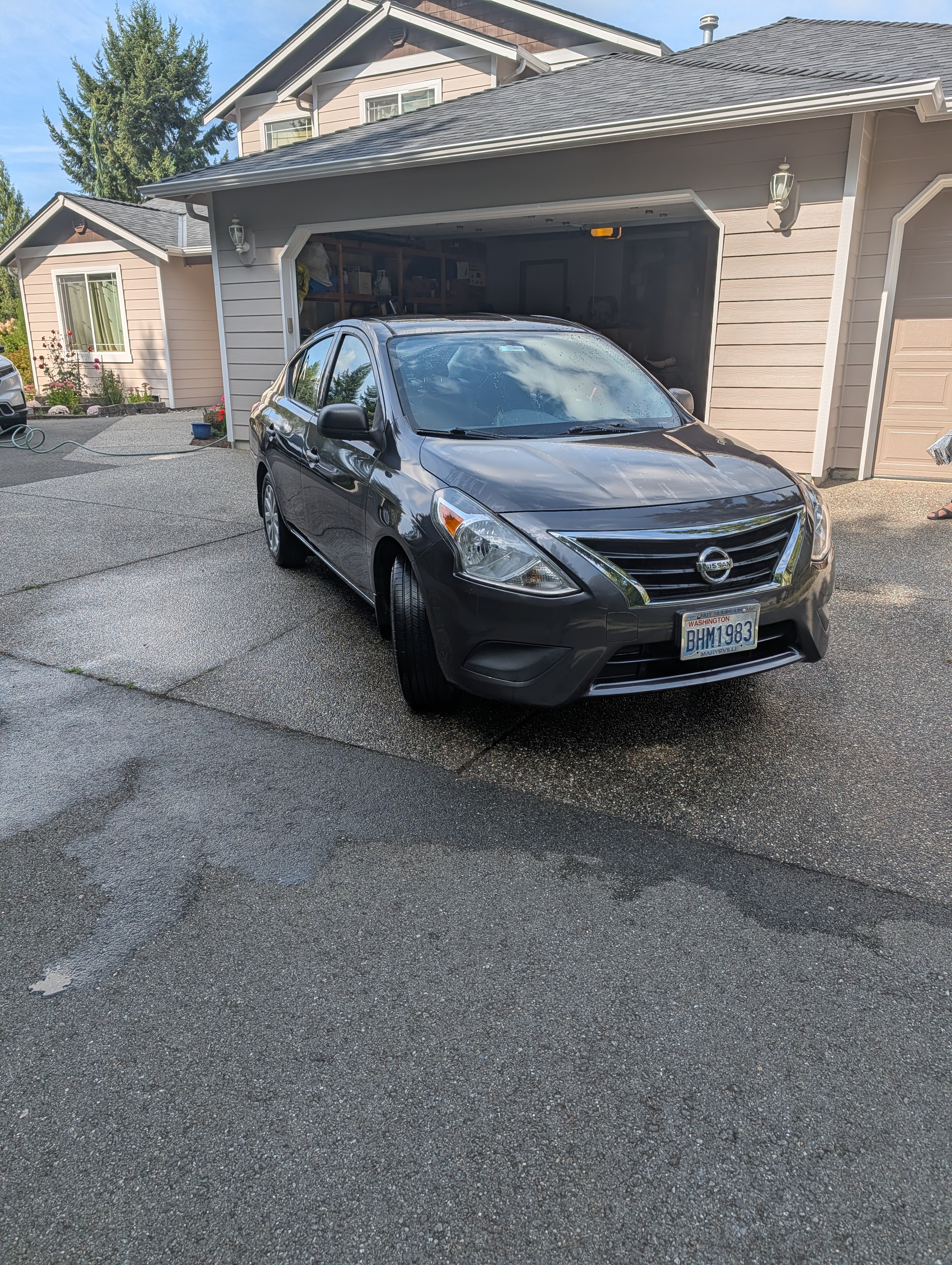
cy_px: 632
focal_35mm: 24
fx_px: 878
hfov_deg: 56.9
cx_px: 476
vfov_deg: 71.5
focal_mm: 6.9
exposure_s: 1/1678
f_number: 1.68
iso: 26
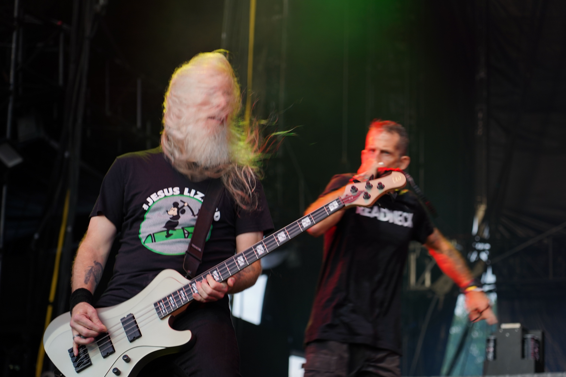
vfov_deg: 13.0
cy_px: 188
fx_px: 1651
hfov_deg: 19.5
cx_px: 283
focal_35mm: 105
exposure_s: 1/125
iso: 200
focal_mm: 105
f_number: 4
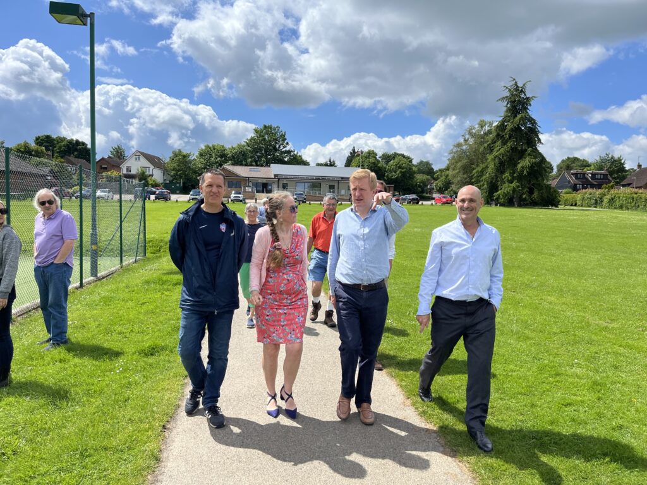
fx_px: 486
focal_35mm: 26
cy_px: 242
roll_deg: -1.4
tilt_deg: -4.9
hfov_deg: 67.3
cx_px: 324
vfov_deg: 53.1
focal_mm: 5.1
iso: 50
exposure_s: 1/3876
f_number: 1.6
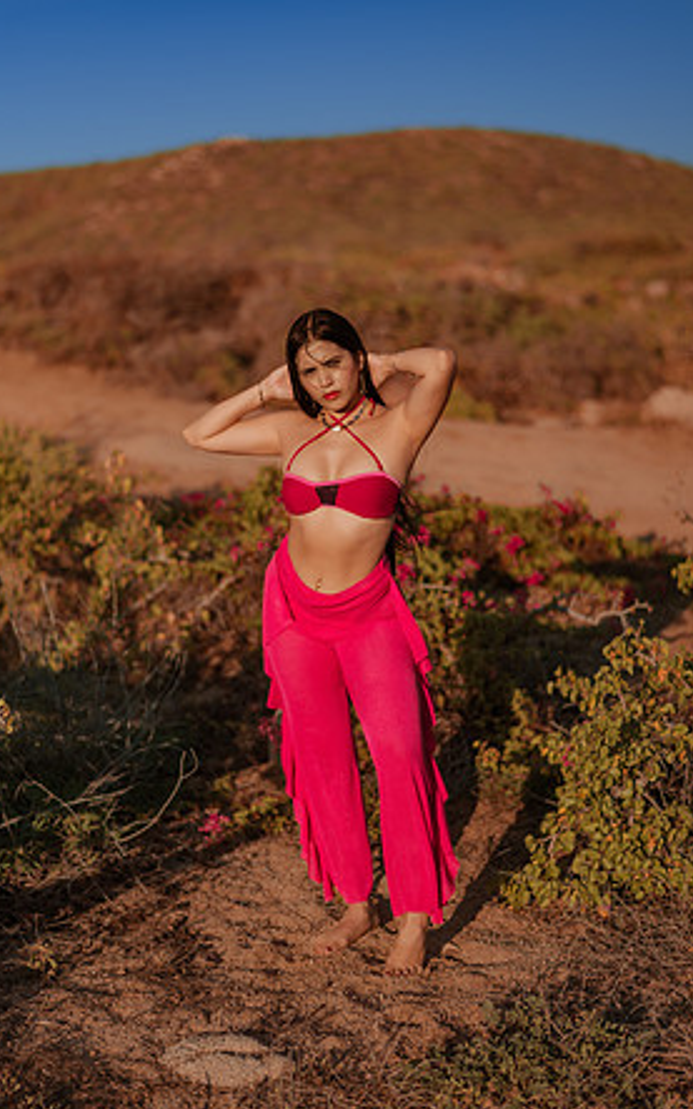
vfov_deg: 34.0
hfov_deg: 21.6
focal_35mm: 60
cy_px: 553
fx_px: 1813
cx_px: 340
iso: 50
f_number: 1.8
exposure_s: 1/5000
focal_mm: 58
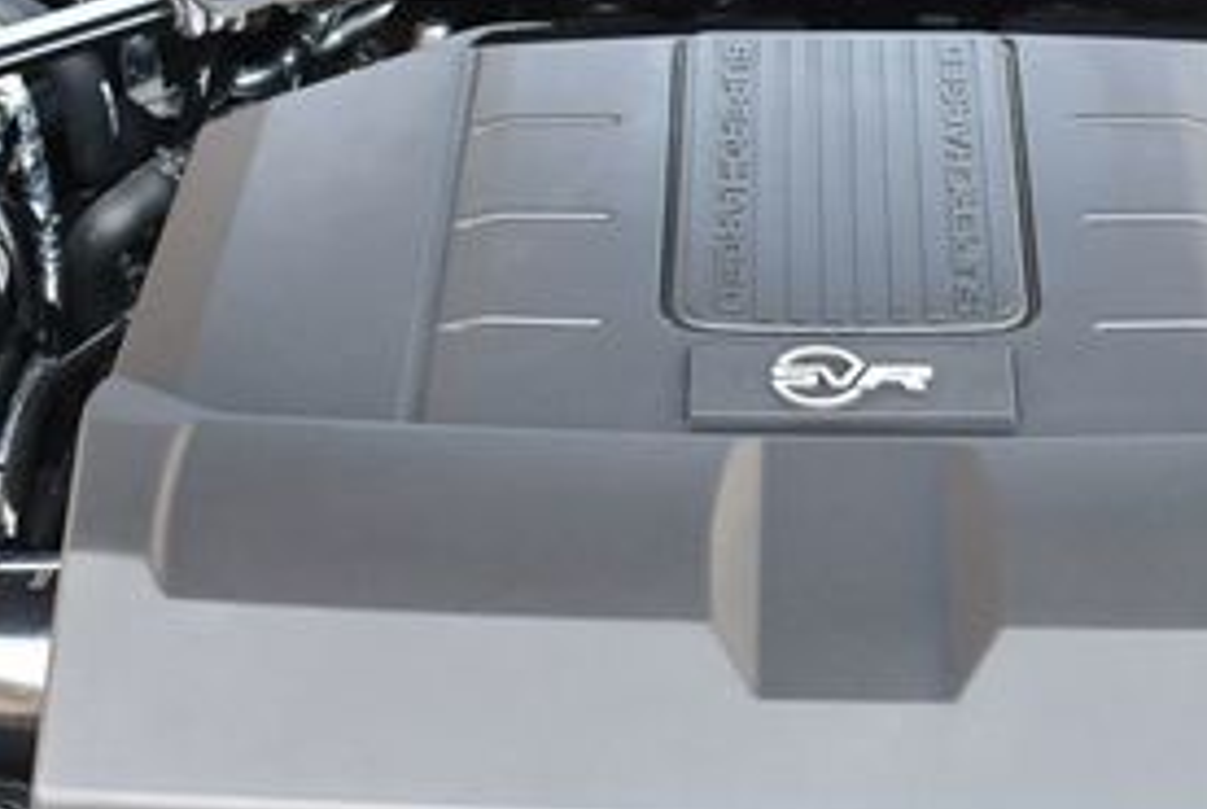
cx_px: 761
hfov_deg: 19.9
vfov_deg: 13.4
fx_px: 3425
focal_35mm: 102
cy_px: 241
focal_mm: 22
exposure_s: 1/125
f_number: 4
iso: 800
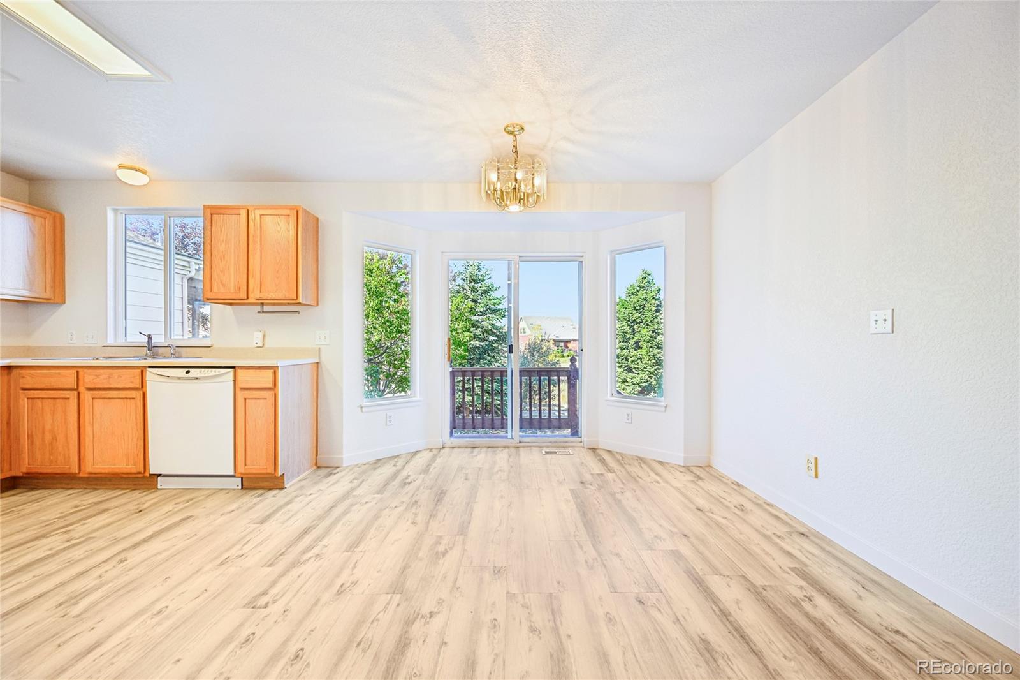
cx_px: 510
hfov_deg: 104.3
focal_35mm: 14
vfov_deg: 81.2
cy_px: 340
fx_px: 397
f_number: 8
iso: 64
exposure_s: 1/25
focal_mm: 14
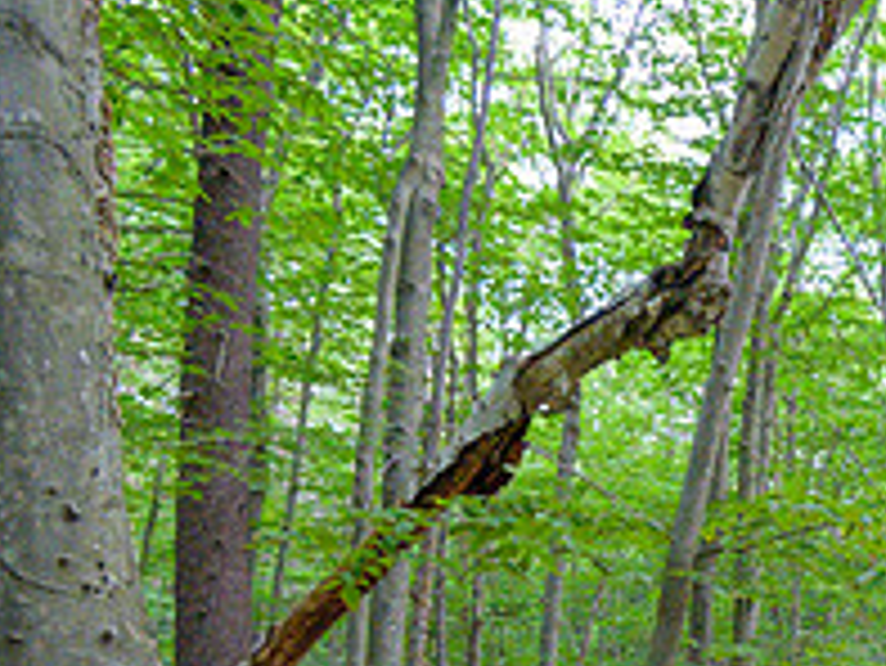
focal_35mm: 48
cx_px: 1223
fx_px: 1229
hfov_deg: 29.5
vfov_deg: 27.6
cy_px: 742
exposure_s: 1/500
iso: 5000
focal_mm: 17
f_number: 4
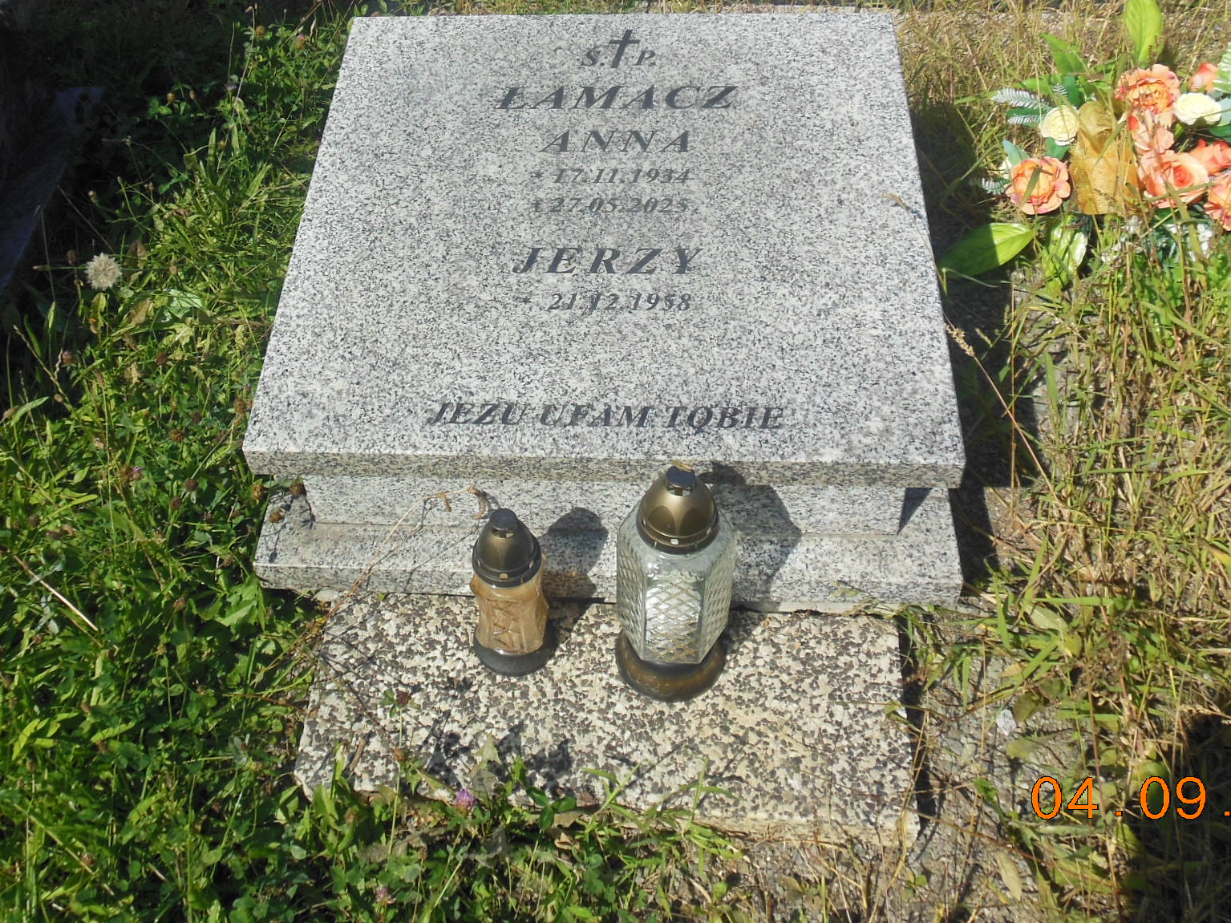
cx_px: 550
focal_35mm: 37
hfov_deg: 50.1
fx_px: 1316
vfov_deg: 37.8
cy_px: 249
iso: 125
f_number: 6.4
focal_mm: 4.5
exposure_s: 1/500
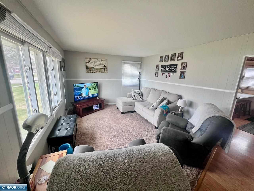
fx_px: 95
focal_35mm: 13
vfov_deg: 89.9
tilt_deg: -13.0
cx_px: 127
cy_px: 96
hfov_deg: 106.2
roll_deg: -1.1
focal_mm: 1.57
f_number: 1.8
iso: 250
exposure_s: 1/120
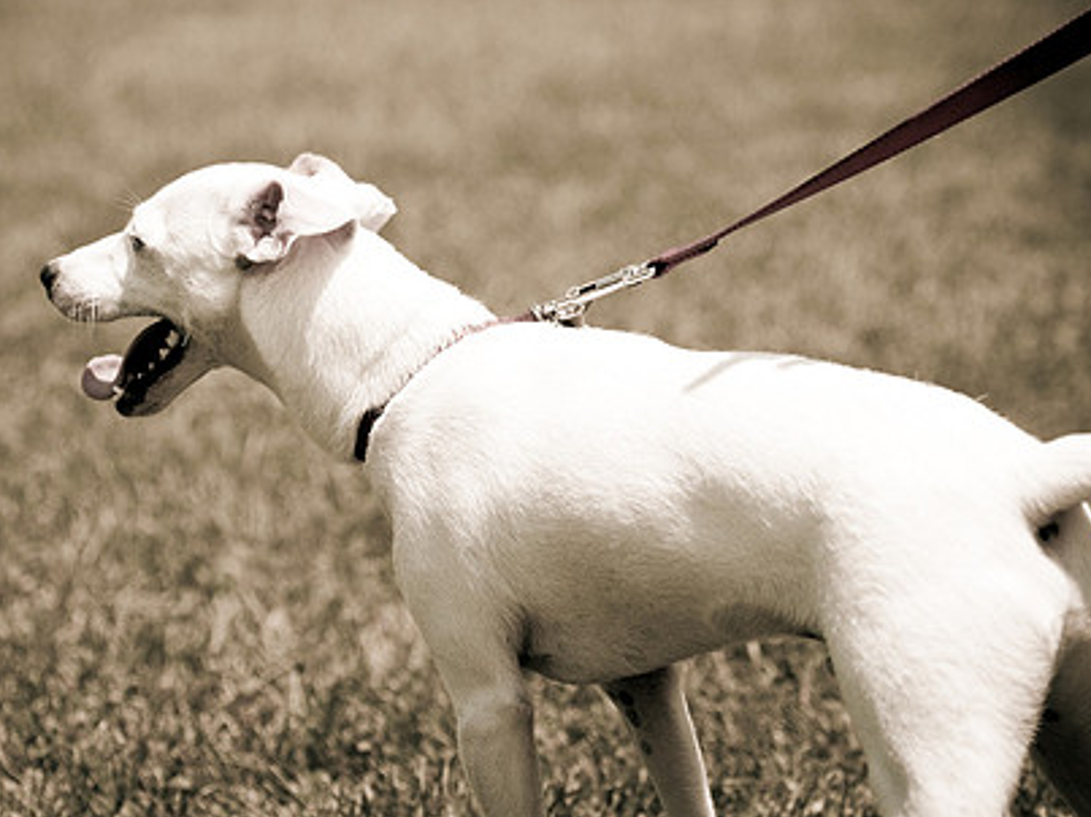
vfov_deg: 10.2
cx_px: 436
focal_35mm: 145
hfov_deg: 13.6
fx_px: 4569
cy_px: 496
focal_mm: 70
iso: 200
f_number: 2.8
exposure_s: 1/8000
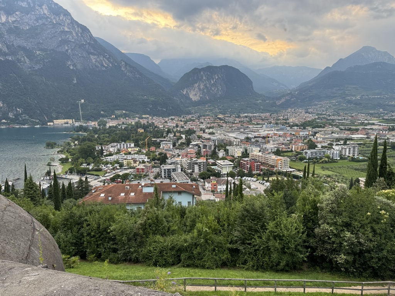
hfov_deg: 71.6
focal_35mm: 24
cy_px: 148
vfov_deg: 56.8
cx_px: 198
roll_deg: +0.2
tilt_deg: -8.3
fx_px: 274
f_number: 1.78
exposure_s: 1/121
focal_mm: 6.76
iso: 64
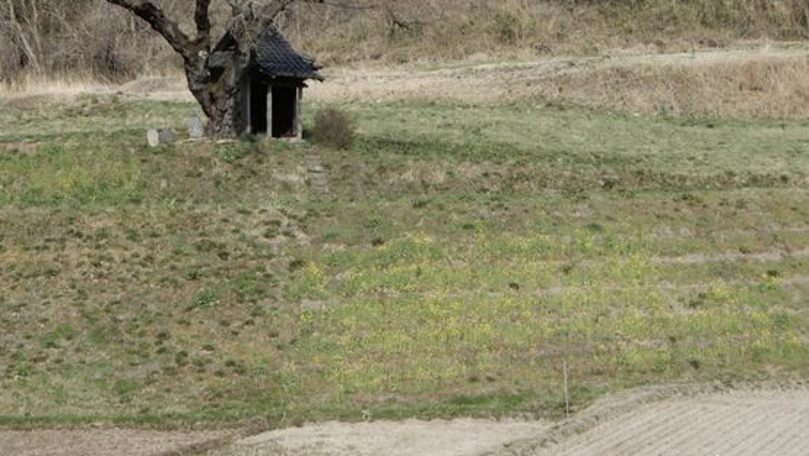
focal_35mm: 106
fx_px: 2275
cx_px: 369
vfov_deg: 11.4
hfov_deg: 20.2
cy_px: 116
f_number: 4.5
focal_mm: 13.7
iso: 200
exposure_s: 1/1250
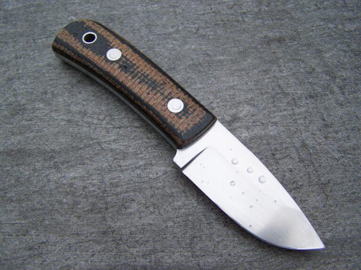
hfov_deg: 49.0
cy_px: 135
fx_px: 396
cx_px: 180
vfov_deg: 37.7
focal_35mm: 38
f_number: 2.8
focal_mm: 6.3
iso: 64
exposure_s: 1/125
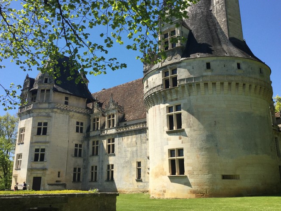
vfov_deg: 37.5
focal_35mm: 38
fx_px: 308
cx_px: 134
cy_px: 82
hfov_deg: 49.0
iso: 25
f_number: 2.4
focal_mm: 3.3
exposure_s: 1/886
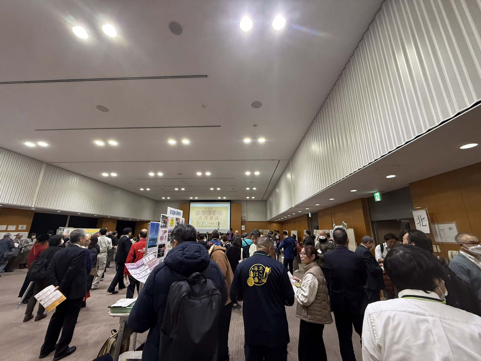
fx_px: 195
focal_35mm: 14
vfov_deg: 85.7
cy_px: 180
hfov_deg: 102.1
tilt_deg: +14.3
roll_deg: -0.8
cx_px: 240
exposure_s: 1/120
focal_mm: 2.22
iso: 250
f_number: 2.2
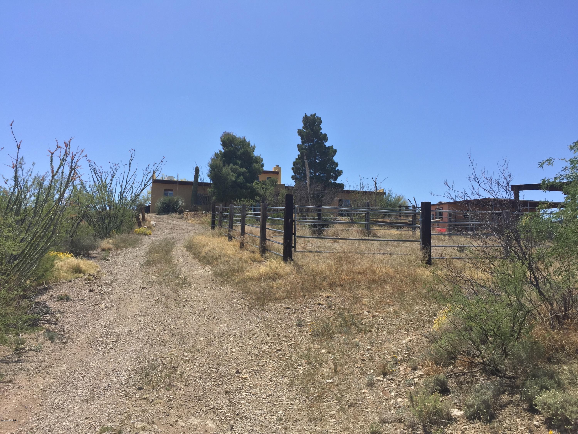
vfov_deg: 48.2
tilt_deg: +5.8
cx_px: 289
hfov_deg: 61.7
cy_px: 217
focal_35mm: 29
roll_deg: -1.0
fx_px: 484
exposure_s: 1/2083
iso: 32
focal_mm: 4.15
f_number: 2.2
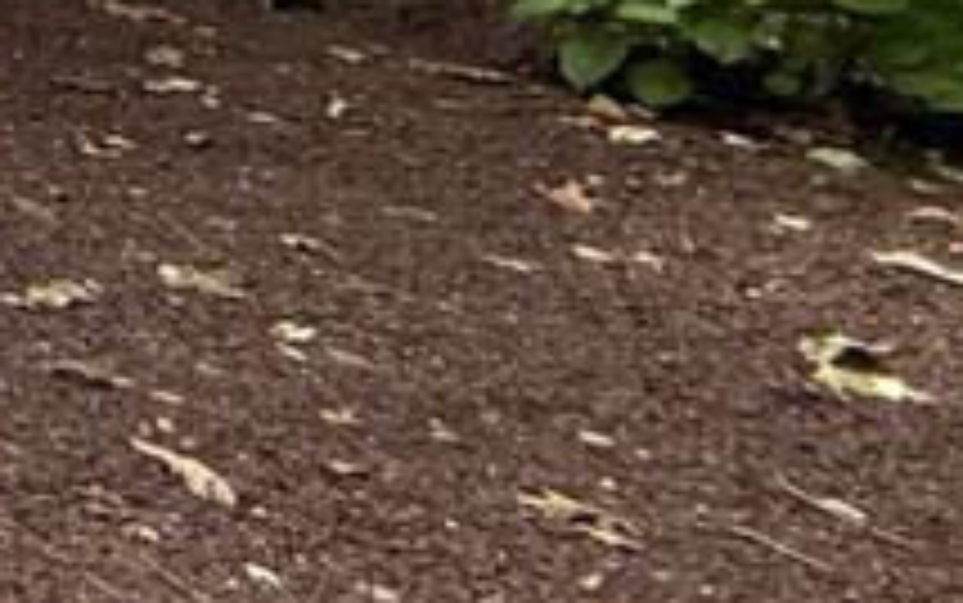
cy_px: -284
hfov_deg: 10.6
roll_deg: -0.2
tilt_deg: -7.4
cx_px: -2146
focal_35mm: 100
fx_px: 2626
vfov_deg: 12.5
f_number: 2.2
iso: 50
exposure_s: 1/109
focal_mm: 2.22
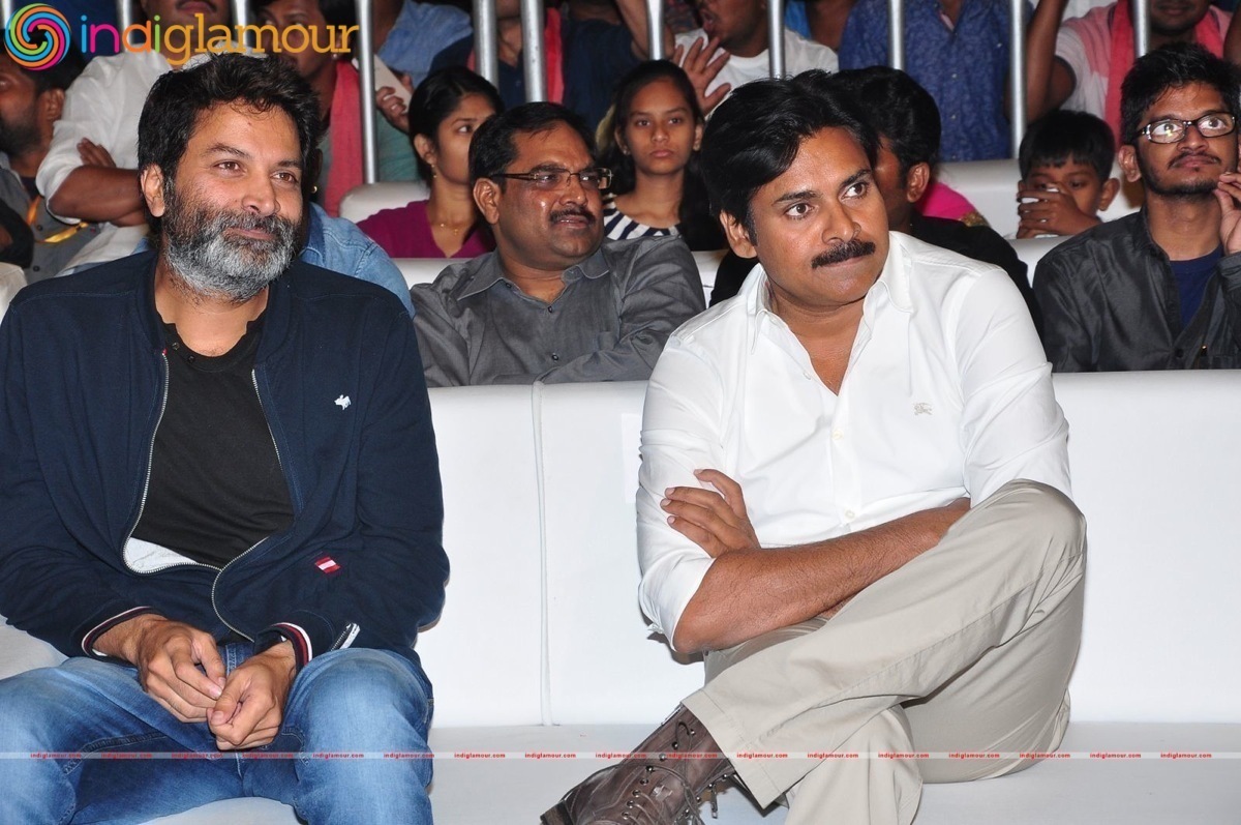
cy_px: 412
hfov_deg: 19.5
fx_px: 3615
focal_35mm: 105
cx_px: 620
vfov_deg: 13.0
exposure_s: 1/125
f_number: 8
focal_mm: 70
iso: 500
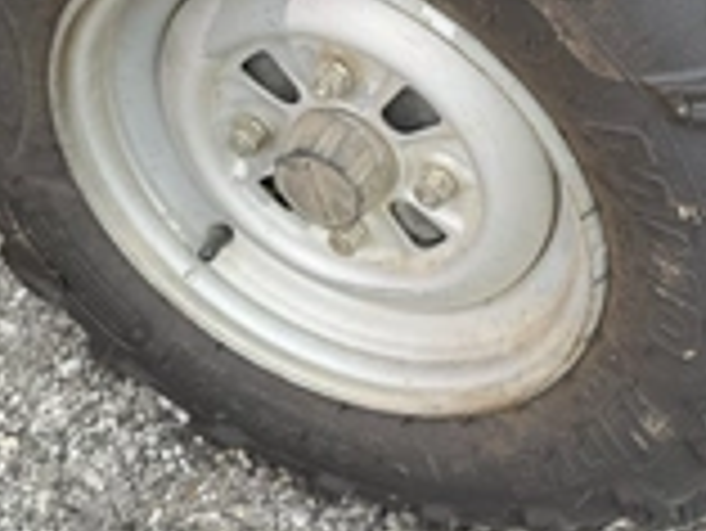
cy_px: -14
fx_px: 1245
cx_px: 468
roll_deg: -0.1
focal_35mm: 61
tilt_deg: -35.8
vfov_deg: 23.0
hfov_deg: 31.4
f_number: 1.78
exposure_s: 1/377
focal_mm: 6.76
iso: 80
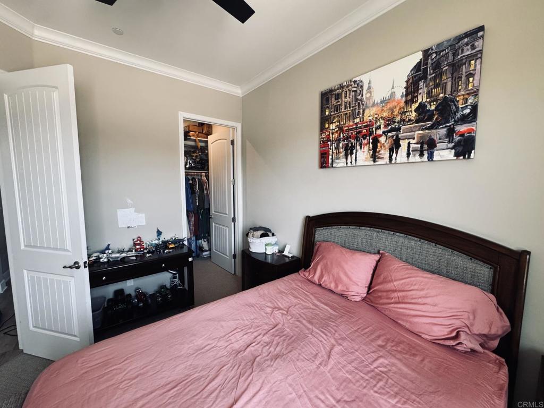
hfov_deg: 102.1
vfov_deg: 85.7
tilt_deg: -6.2
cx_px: 272
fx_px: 220
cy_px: 204
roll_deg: -0.2
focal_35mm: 14
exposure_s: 1/120
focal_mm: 2.22
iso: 200
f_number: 2.2
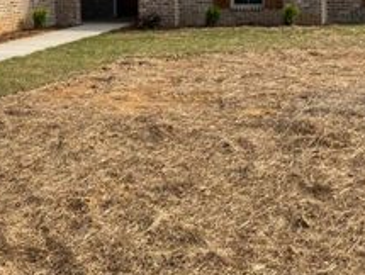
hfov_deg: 29.4
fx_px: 687
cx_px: 102
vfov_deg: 21.6
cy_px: -21
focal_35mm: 65
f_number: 1.8
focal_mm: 3.99
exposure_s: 1/1736
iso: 32
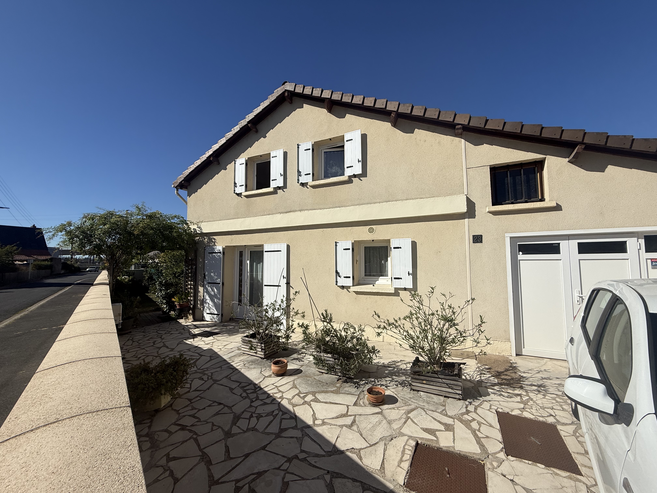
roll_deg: +0.9
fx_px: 266
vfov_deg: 85.7
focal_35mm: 14
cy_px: 246
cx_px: 328
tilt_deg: +4.5
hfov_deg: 102.1
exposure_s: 1/4762
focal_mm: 2.22
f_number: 2.2
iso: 50
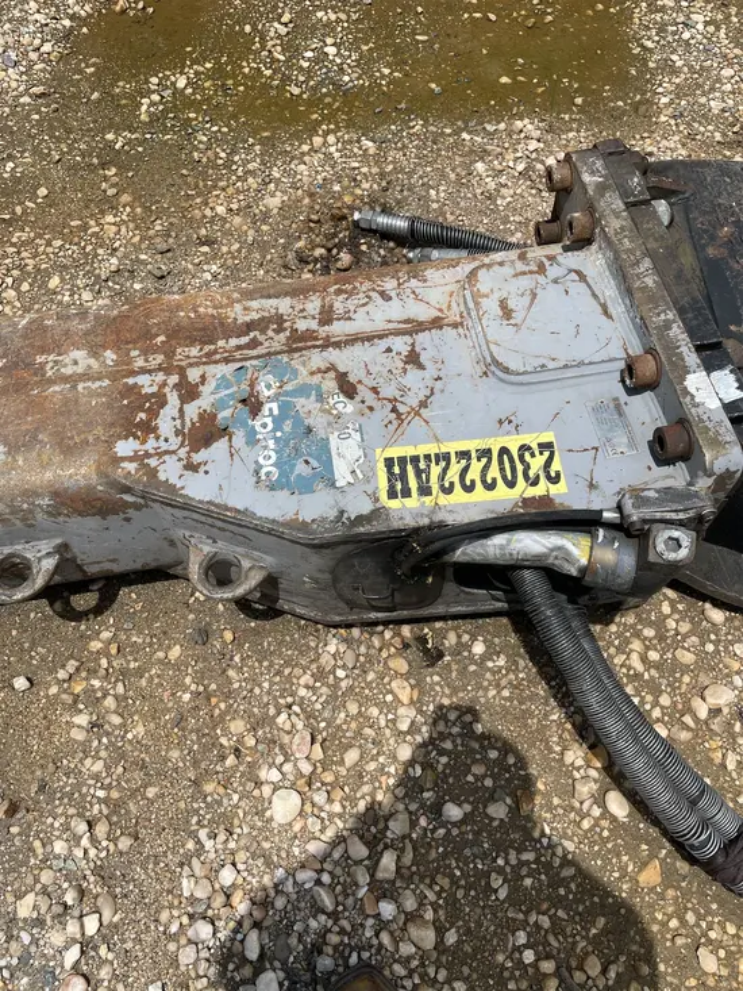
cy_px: 496
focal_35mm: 26
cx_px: 372
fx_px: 744
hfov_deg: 53.1
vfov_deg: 67.3
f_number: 1.6
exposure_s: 1/5814
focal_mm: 4.2
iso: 32
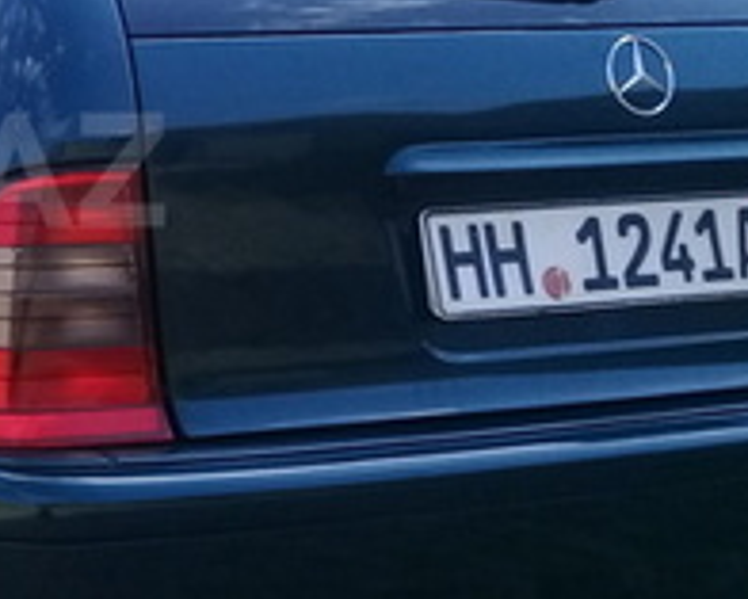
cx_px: -225
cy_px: 170
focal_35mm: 102
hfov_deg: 17.6
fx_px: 2259
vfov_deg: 15.1
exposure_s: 1/646
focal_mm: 3.3
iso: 50
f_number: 2.2
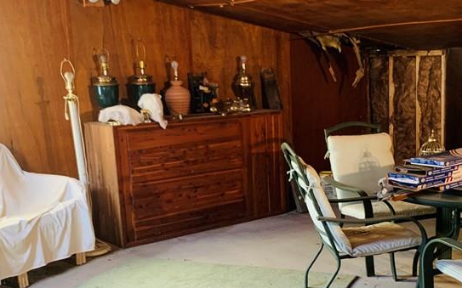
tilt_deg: -10.8
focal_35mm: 52
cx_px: 303
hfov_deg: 38.5
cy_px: 204
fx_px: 655
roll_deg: +1.9
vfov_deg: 24.7
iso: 400
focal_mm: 4.25
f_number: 1.8
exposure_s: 1/40
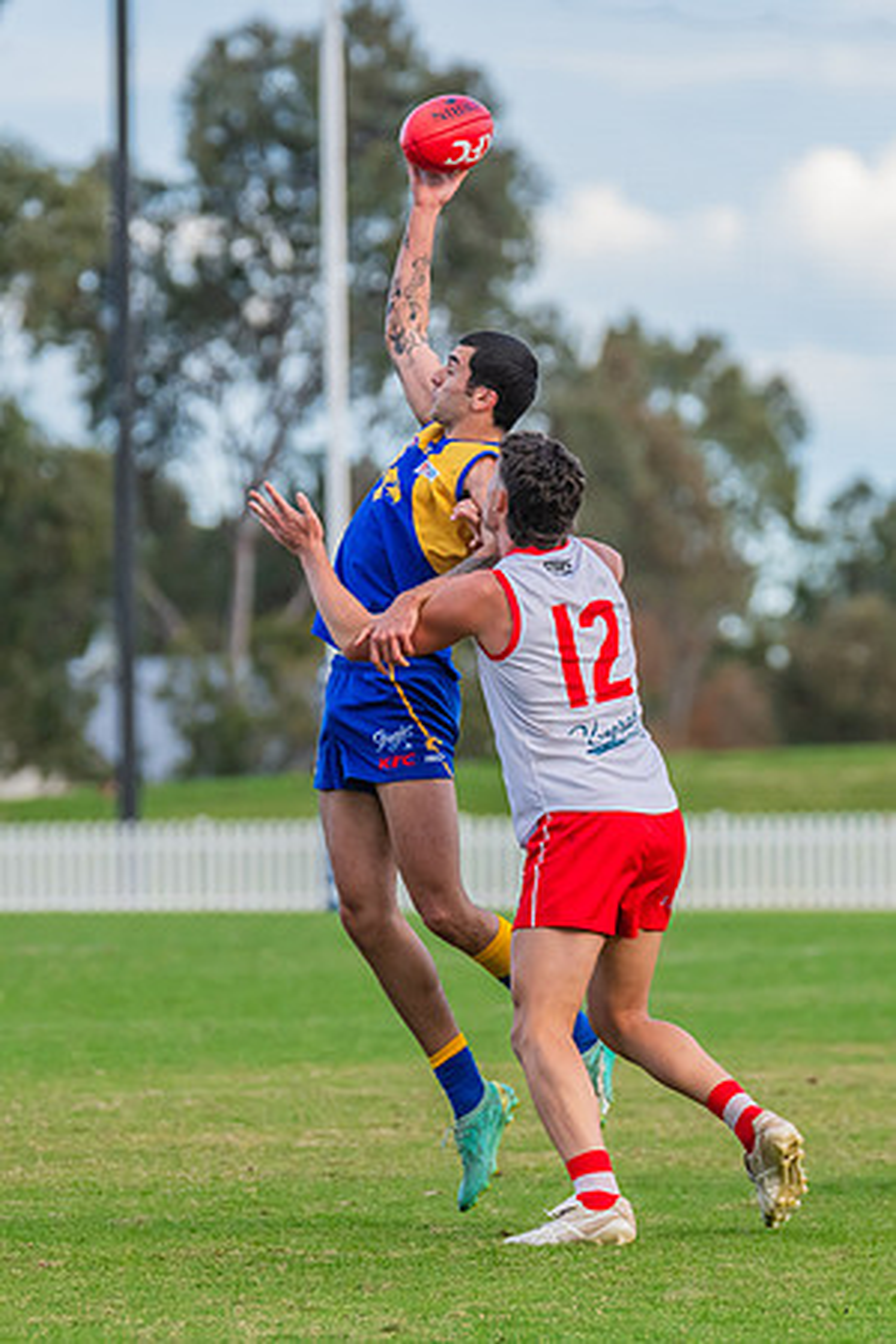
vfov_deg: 4.5
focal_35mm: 453
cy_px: 654
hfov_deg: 3.0
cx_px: 466
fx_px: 16926
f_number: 6.3
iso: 800
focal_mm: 290
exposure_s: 1/1250
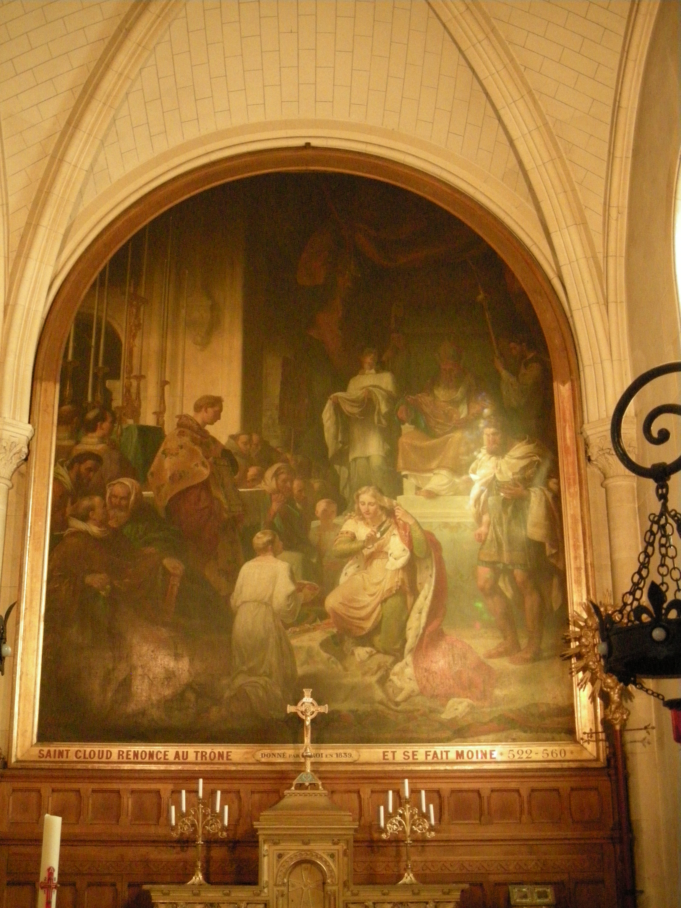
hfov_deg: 29.7
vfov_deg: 38.9
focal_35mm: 49
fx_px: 1285
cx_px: 340
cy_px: 454
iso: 800
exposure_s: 1/7.7
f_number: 3.2
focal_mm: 7.9
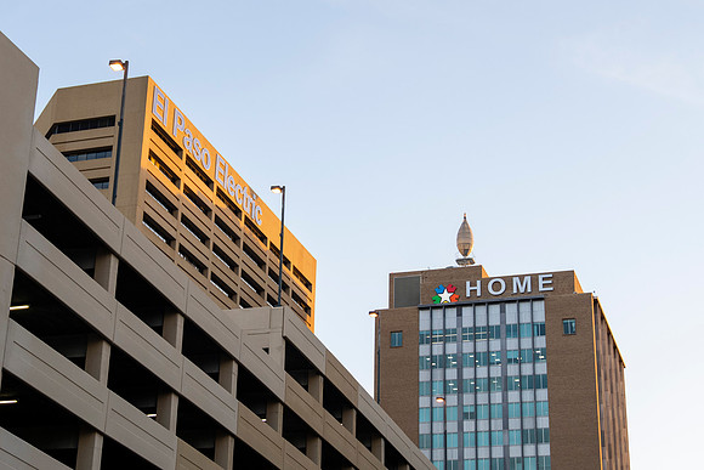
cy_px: 245
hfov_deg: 31.6
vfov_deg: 21.4
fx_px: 1244
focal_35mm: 64
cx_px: 337
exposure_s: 1/200
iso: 100
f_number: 2.8
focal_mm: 41
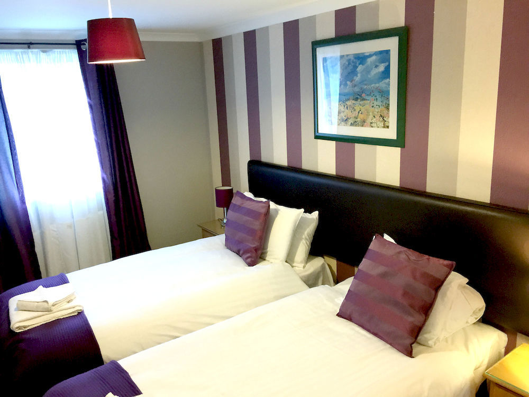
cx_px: 264
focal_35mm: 29
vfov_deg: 48.2
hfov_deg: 61.7
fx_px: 443
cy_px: 198
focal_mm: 4.15
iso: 80
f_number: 2.2
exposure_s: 1/4
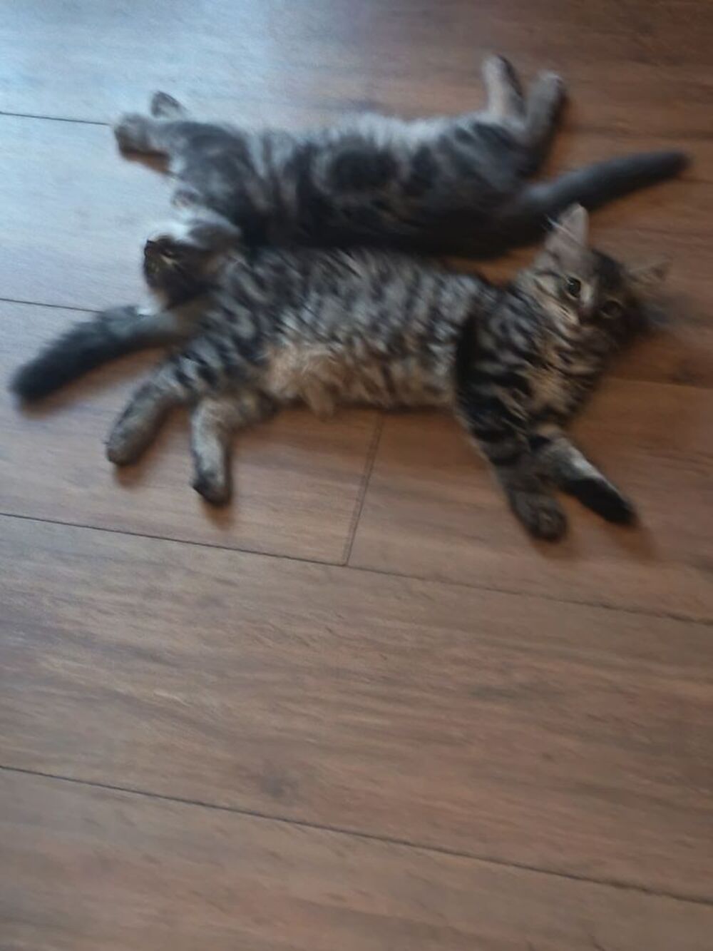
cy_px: 476
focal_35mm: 58
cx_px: 356
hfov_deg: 25.2
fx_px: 1593
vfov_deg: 33.2
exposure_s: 1/24
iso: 5974
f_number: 1.75
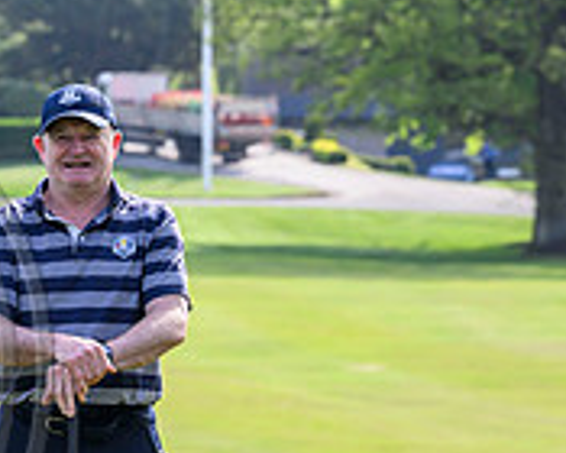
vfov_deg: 4.7
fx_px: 5478
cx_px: -281
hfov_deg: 5.9
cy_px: 367
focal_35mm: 327
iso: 500
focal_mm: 105
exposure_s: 1/1000
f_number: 5
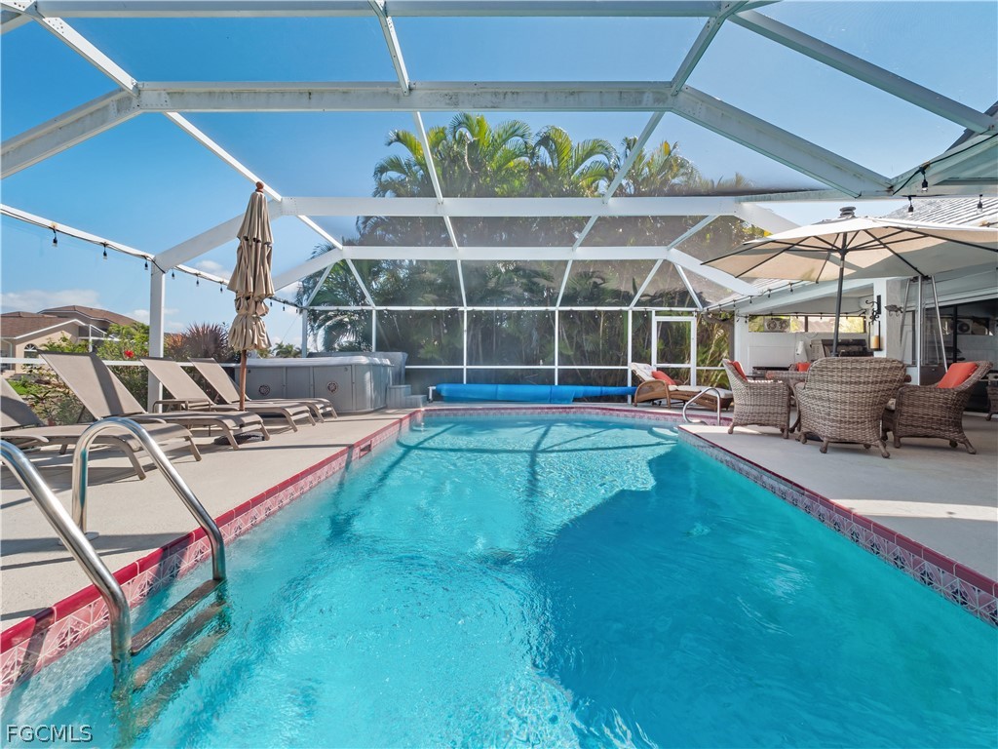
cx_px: 499
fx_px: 404
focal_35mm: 14
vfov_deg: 85.7
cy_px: 374
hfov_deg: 102.1
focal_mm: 7
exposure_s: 1/60
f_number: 7.1
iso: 200
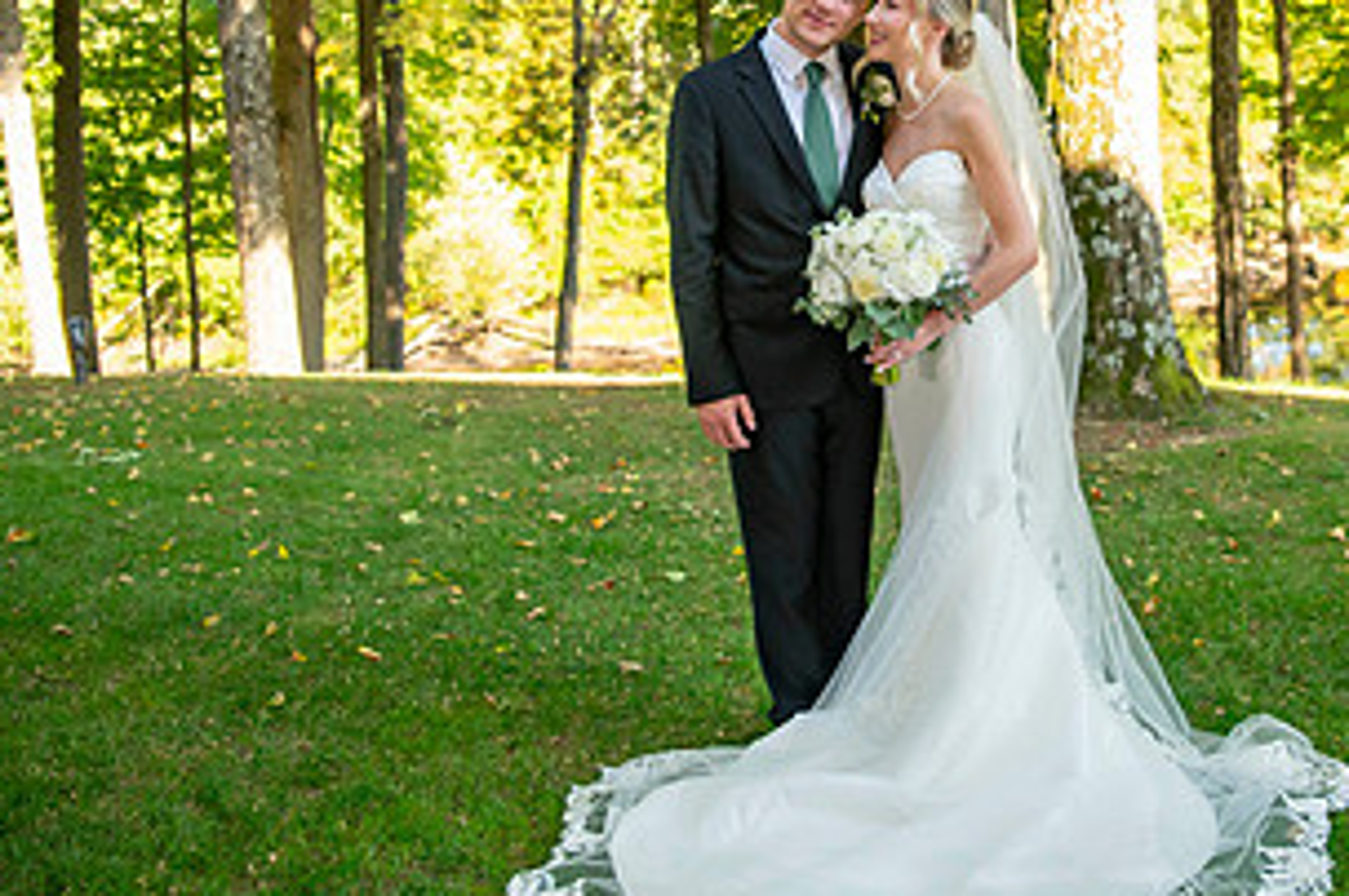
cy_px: 244
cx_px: 905
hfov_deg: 42.2
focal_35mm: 46
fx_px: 1722
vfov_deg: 28.8
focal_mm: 24
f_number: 2.8
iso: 800
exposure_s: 1/1250
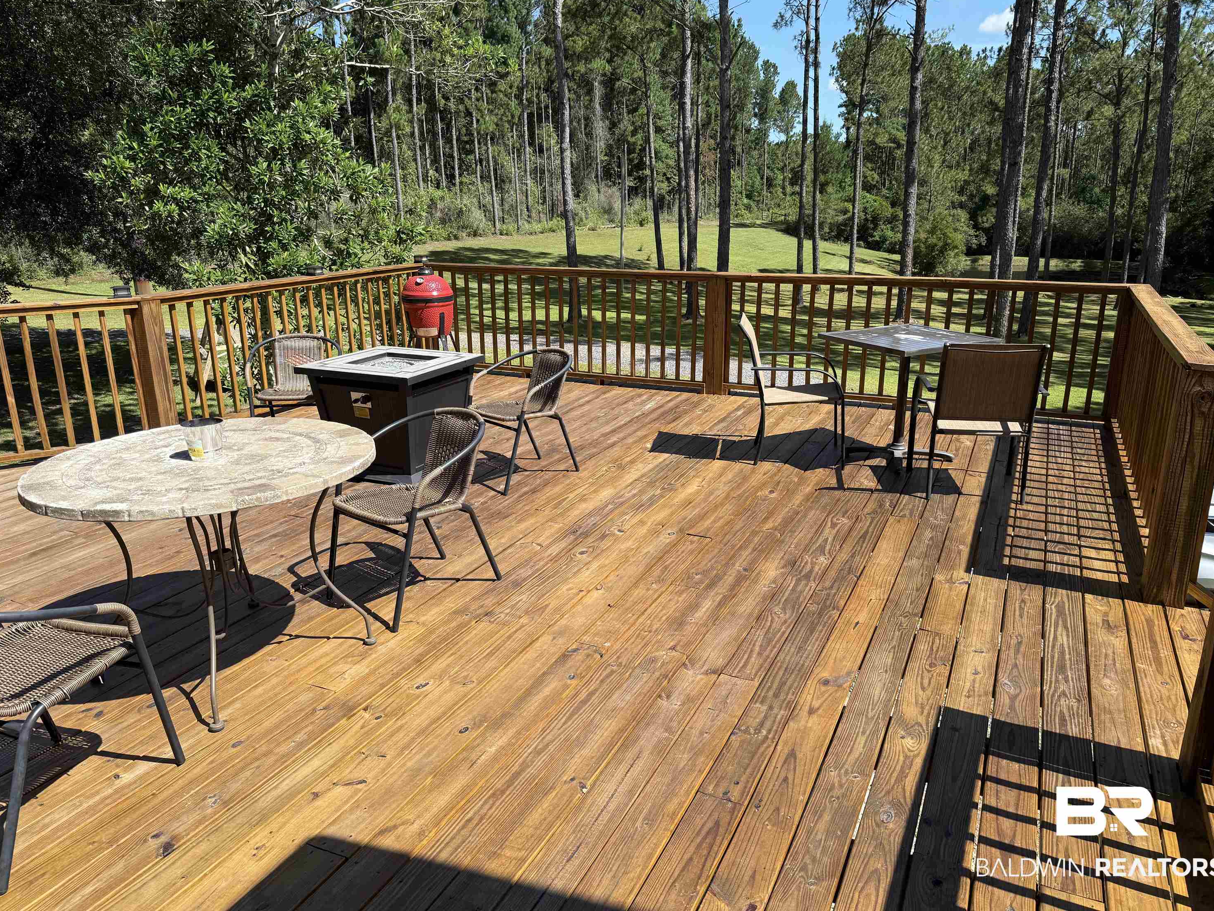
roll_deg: +1.2
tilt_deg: -16.1
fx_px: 877
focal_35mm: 25
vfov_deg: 54.9
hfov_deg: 69.4
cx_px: 630
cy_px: 450
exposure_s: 1/2370
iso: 80
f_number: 1.78
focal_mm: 6.76
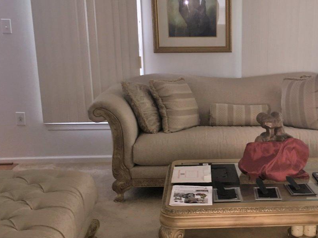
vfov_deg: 27.9
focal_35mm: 52
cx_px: 242
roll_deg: -1.6
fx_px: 478
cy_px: 156
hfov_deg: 35.9
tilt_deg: -17.7
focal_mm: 4.15
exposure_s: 1/30
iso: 40
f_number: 2.2
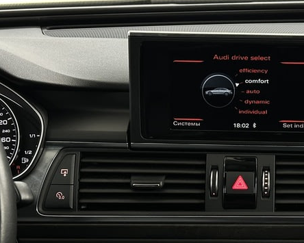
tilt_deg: -18.6
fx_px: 855
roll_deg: +0.6
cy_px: 191
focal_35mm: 95
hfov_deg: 20.0
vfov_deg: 16.1
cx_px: 240
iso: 400
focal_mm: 6.86
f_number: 1.78
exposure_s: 1/33
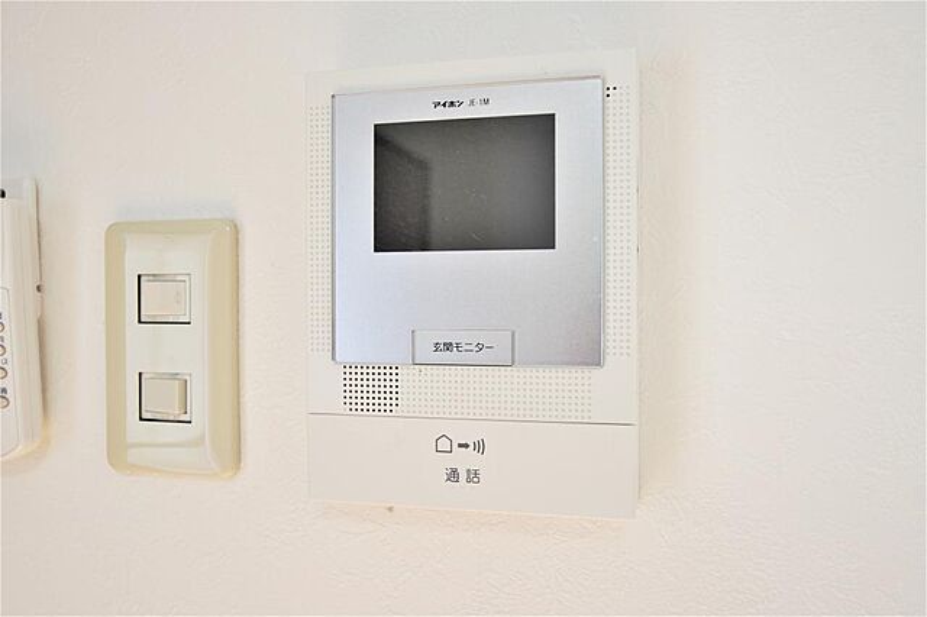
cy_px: 308
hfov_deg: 62.0
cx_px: 464
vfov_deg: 43.6
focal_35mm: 30
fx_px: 772
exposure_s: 1/40
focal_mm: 20
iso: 100
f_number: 4.5
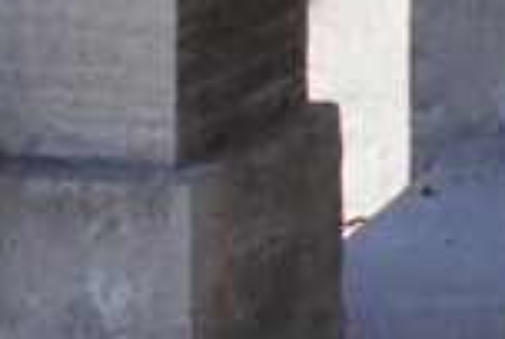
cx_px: 1189
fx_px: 1996
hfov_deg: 11.9
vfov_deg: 9.2
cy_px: -279
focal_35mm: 142
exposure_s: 1/1000
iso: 100
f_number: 3.5
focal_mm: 4.6
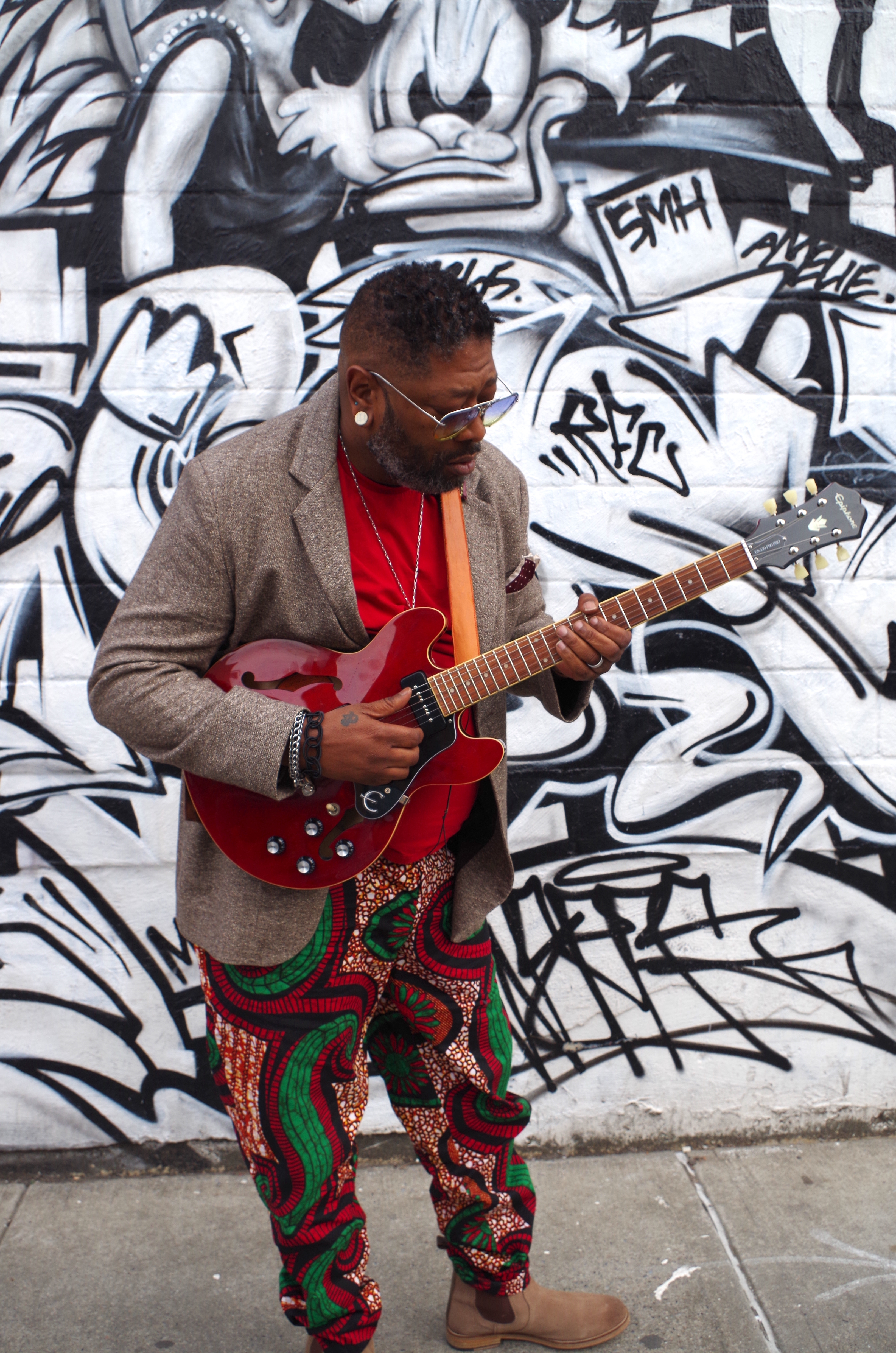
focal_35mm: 34
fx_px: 1275
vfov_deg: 55.9
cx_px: 448
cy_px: 676
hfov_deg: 38.7
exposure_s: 1/250
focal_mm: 23.13
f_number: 5.6
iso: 200
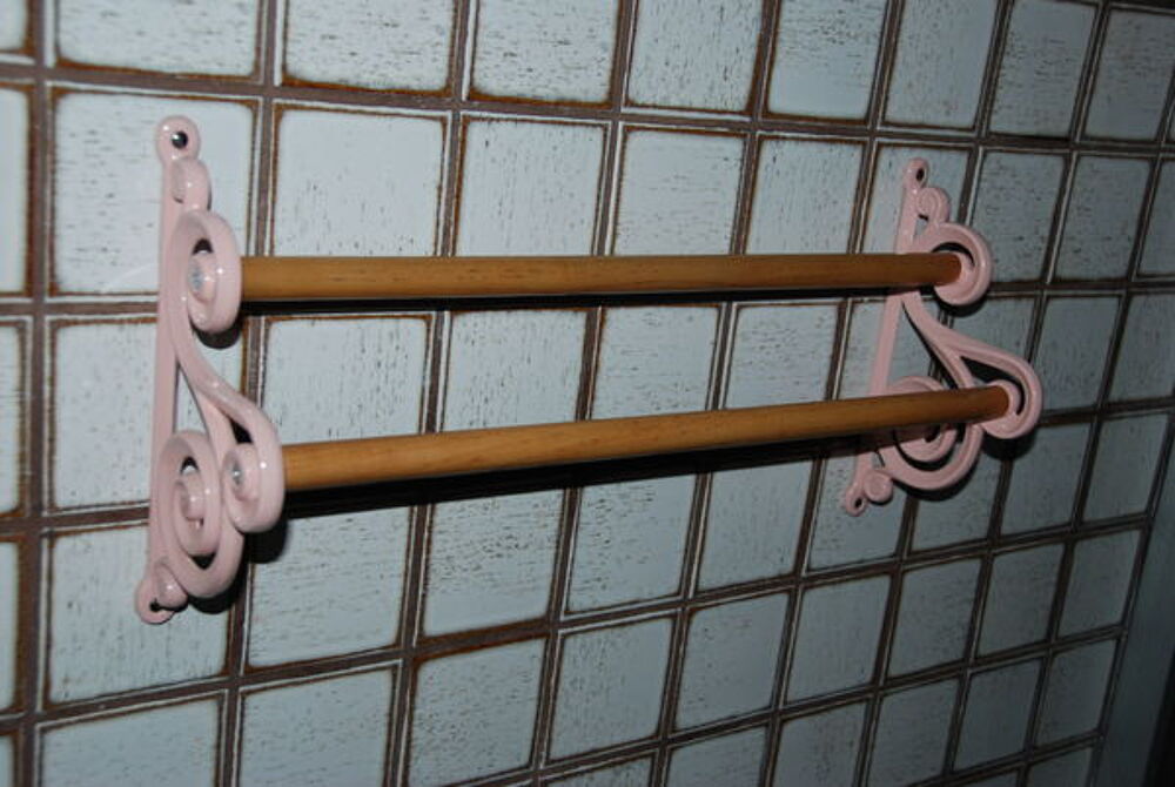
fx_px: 1422
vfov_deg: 30.9
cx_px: 588
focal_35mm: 44
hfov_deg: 44.9
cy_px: 394
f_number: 4.2
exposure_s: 1/60
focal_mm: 29
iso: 200
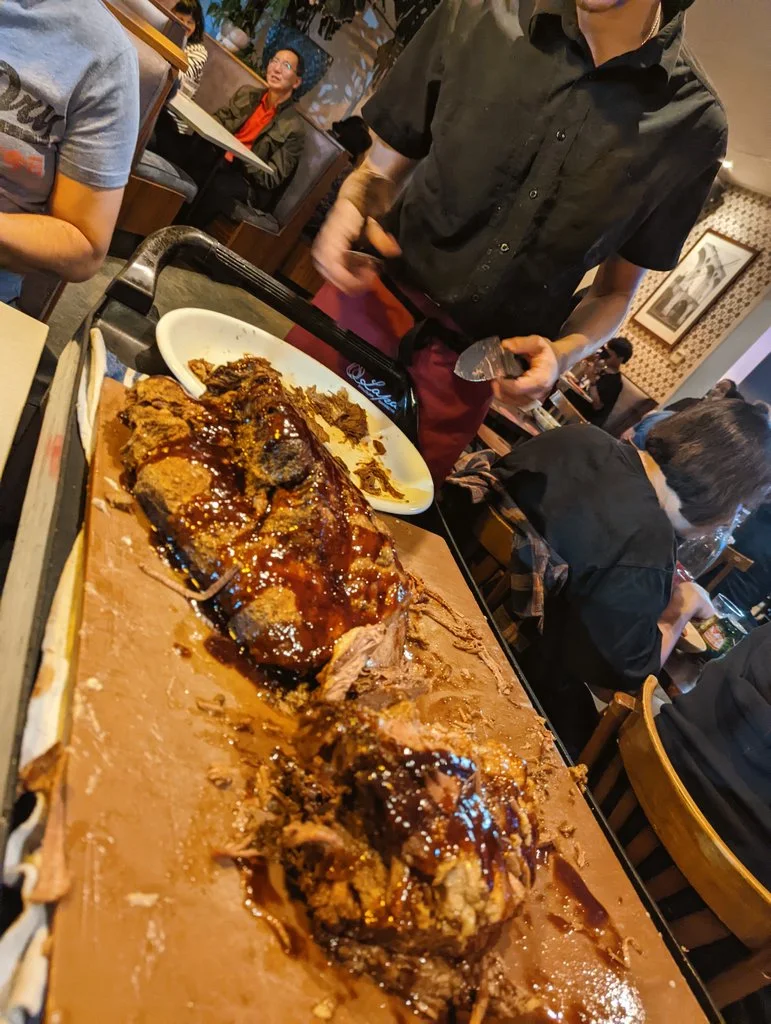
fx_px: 711
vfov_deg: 71.5
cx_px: 386
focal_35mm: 24
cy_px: 512
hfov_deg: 56.9
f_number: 1.85
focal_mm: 6.81
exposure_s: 1/45.9
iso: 1310
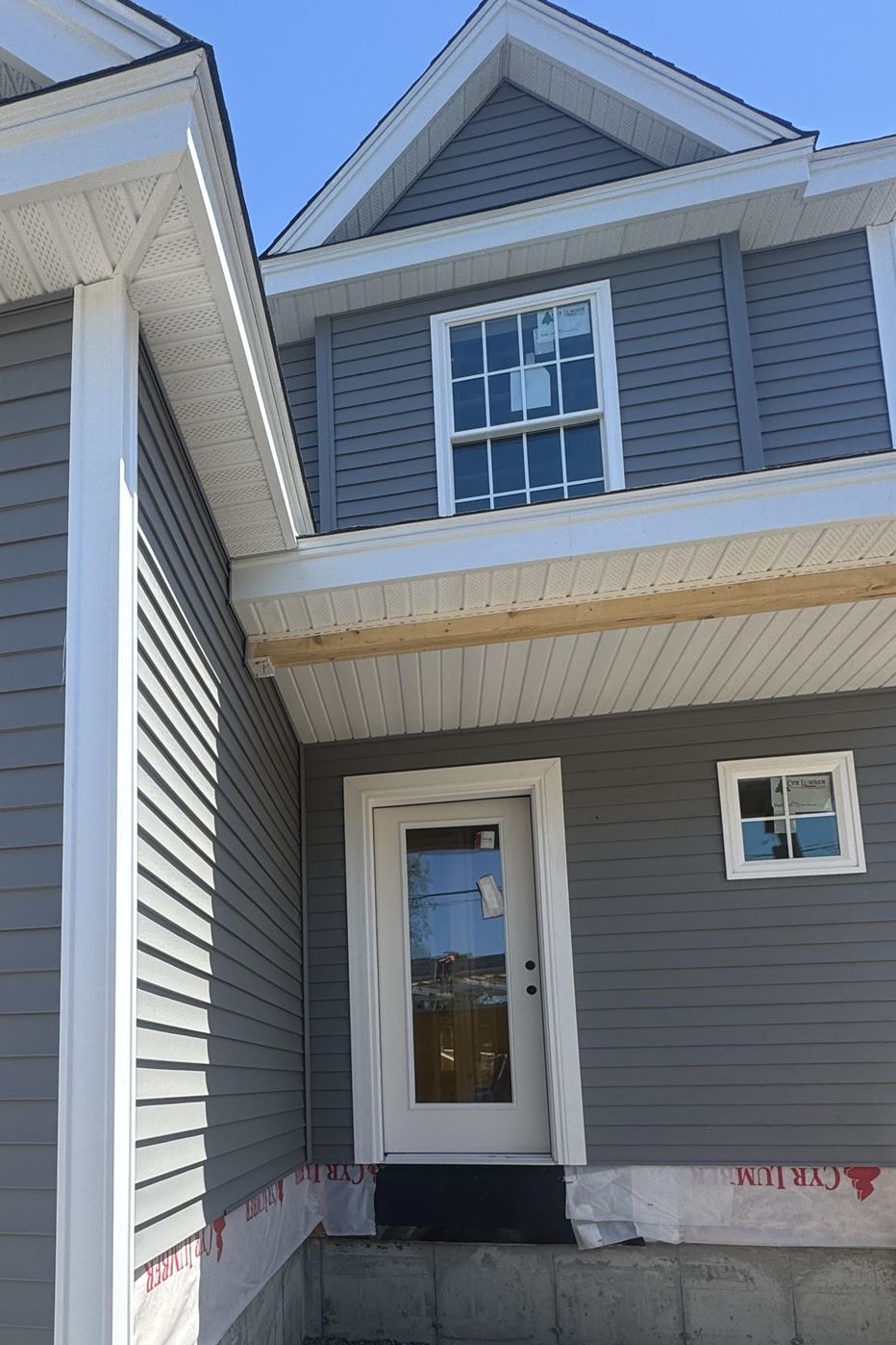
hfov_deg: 51.2
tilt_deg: +7.5
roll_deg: -0.2
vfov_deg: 70.0
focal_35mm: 24
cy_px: 970
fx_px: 896
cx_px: 239
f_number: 2.2
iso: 50
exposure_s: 1/932
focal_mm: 2.22
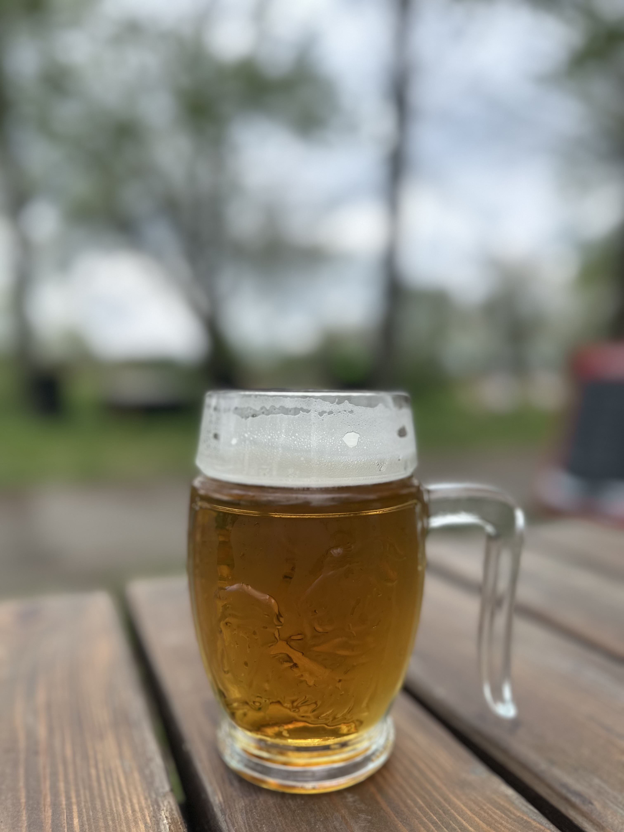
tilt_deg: -3.5
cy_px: 416
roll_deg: -1.6
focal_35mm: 24
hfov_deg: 56.8
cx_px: 312
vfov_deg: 71.6
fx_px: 577
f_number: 1.78
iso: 80
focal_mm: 6.86
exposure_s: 1/587
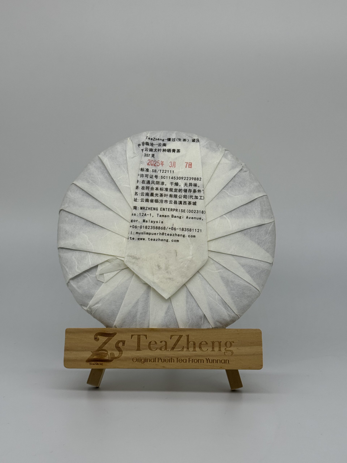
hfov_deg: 30.3
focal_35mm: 48
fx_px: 642
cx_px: 174
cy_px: 232
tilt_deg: -10.1
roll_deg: -0.7
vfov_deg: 39.7
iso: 64
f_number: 1.78
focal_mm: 6.76
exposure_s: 1/1560
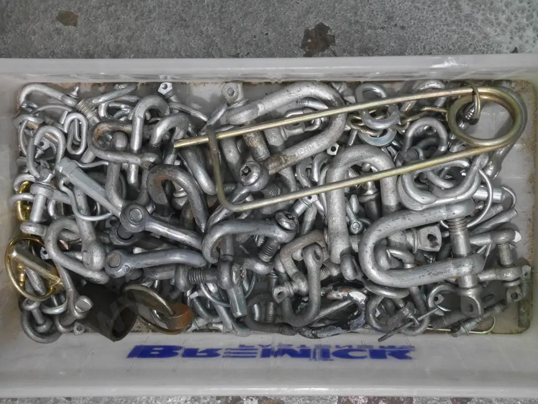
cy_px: 202
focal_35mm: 64
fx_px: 995
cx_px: 269
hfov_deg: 30.3
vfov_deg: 22.9
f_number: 5.6
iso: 3200
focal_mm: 32
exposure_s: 1/40
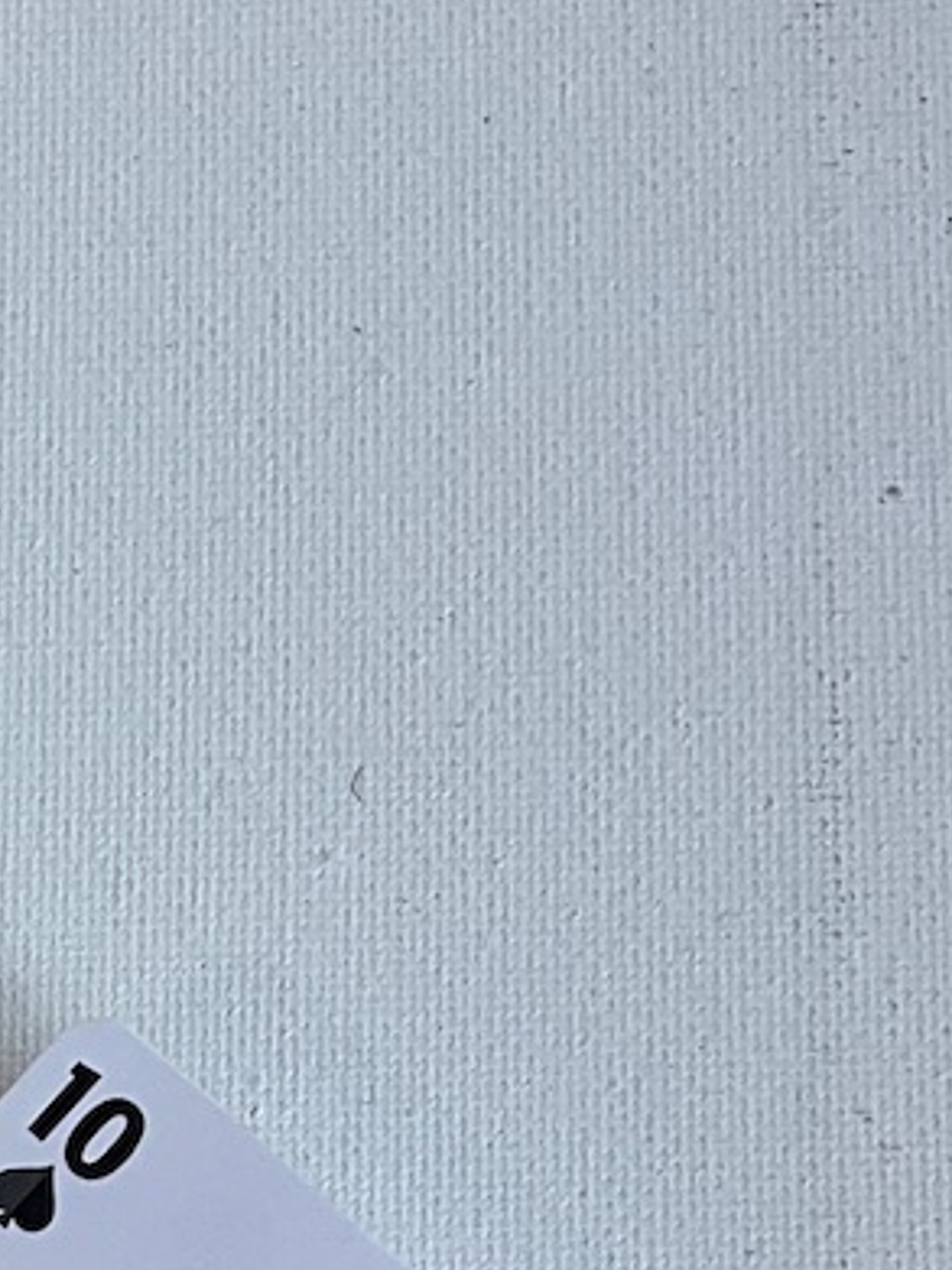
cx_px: -315
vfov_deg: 18.3
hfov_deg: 14.8
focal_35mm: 95
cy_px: 1923
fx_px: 3485
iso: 32
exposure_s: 1/122
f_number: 1.8
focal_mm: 3
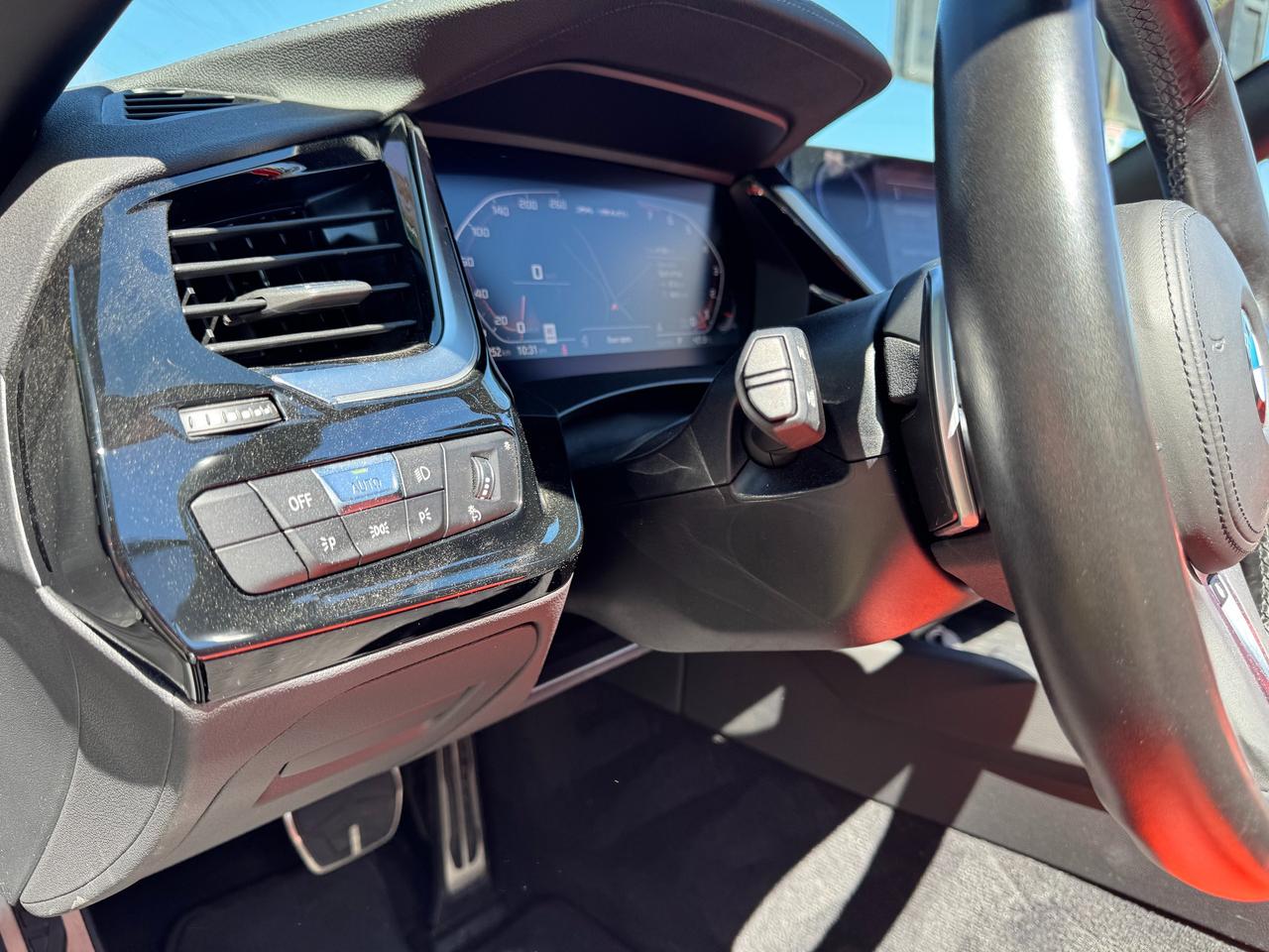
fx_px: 880
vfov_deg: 56.8
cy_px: 476
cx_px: 634
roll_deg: -0.7
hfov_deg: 71.6
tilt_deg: -12.0
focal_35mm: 24
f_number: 1.78
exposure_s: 1/164
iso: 64
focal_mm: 6.76
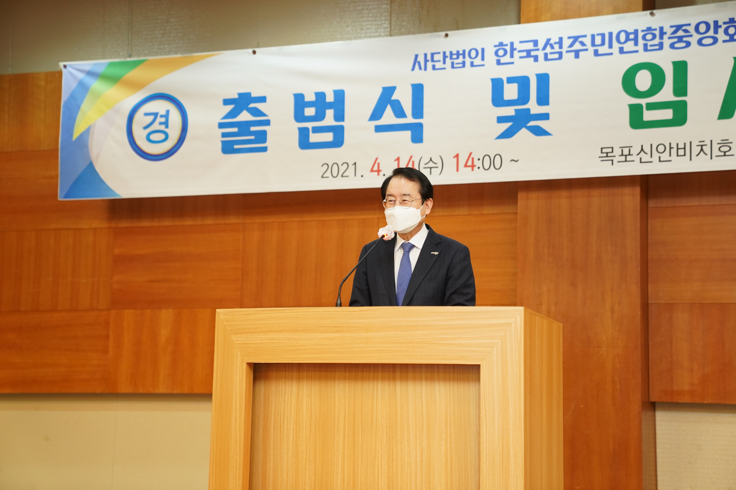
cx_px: 368
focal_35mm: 70
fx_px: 1431
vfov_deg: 19.5
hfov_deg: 28.8
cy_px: 245
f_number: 2.8
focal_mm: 70
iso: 2000
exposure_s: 1/160
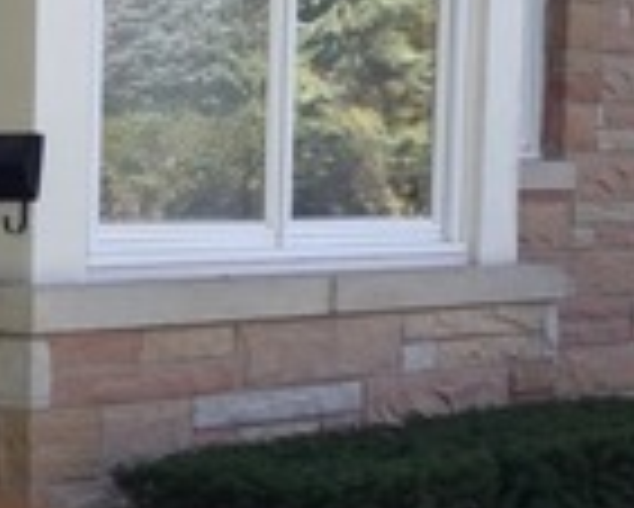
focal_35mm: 146
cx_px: -94
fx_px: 2741
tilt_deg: -4.5
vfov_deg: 10.6
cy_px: 315
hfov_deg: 12.9
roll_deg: -0.5
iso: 50
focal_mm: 4.12
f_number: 2.4
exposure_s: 1/124
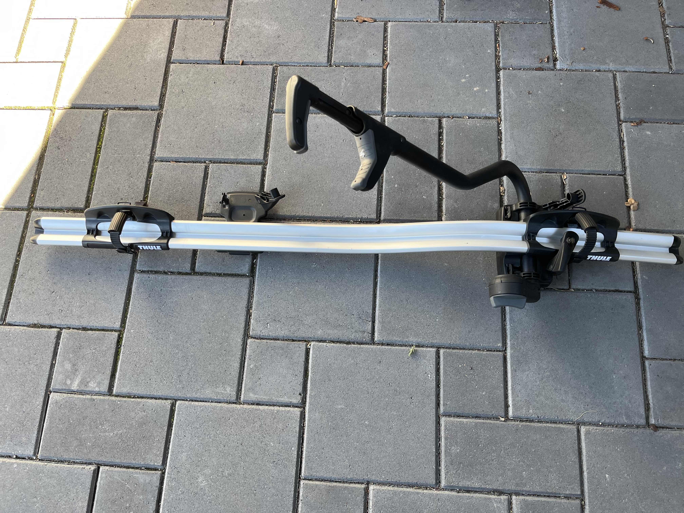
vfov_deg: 53.1
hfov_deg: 67.3
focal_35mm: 26
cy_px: 256
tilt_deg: -73.1
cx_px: 342
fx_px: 514
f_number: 1.6
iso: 64
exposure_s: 1/122
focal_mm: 5.1
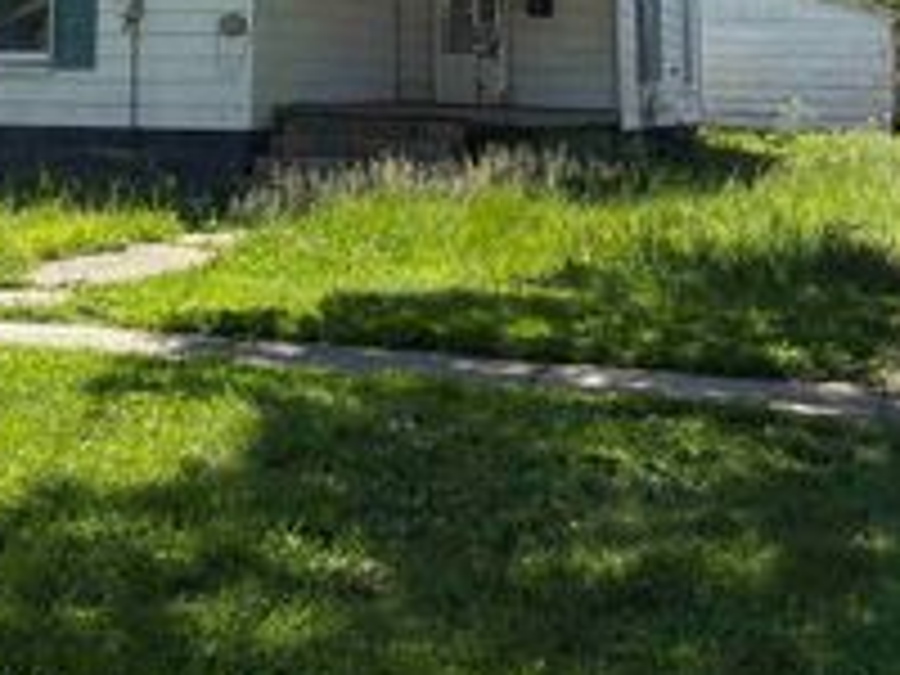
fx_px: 1690
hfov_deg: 29.7
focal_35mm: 65
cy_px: -146
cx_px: 338
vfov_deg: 21.0
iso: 50
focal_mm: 5.96
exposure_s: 1/2283
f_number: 1.6
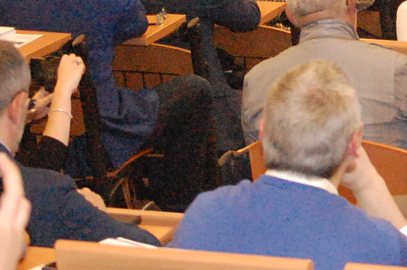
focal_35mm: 301
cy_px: -215
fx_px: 3397
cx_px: 639
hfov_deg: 6.7
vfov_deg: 4.5
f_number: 5.6
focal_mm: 55
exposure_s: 1/100
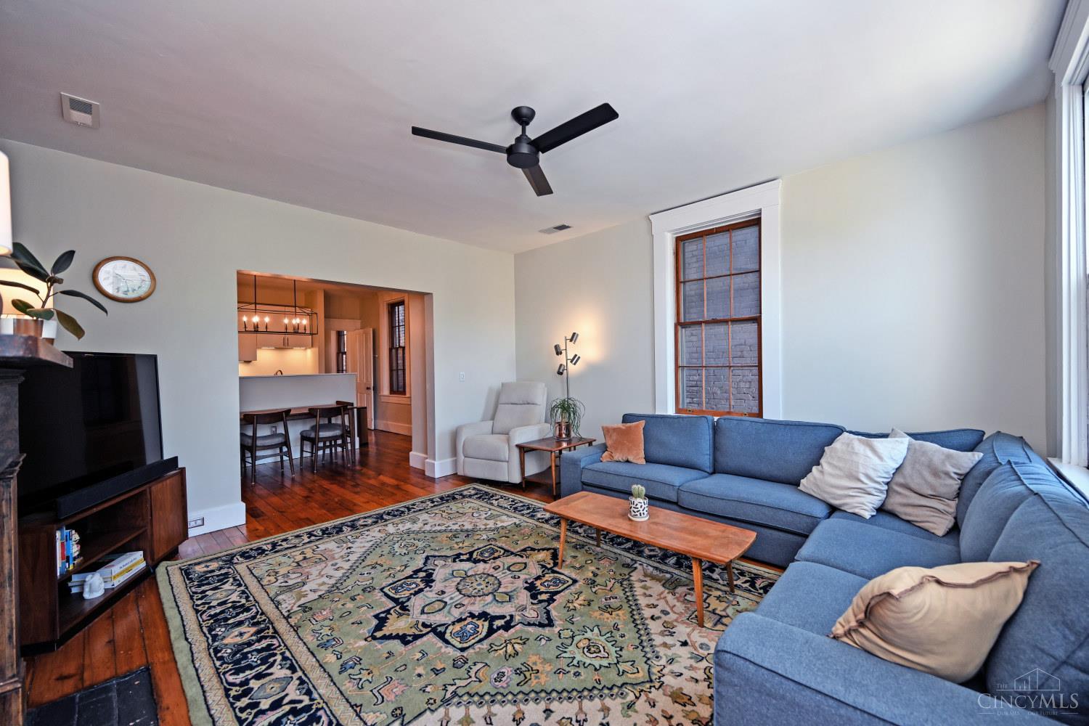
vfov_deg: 81.2
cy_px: 363
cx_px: 544
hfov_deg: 104.3
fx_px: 423
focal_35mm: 14
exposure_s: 1/60
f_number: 4
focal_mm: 14
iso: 250
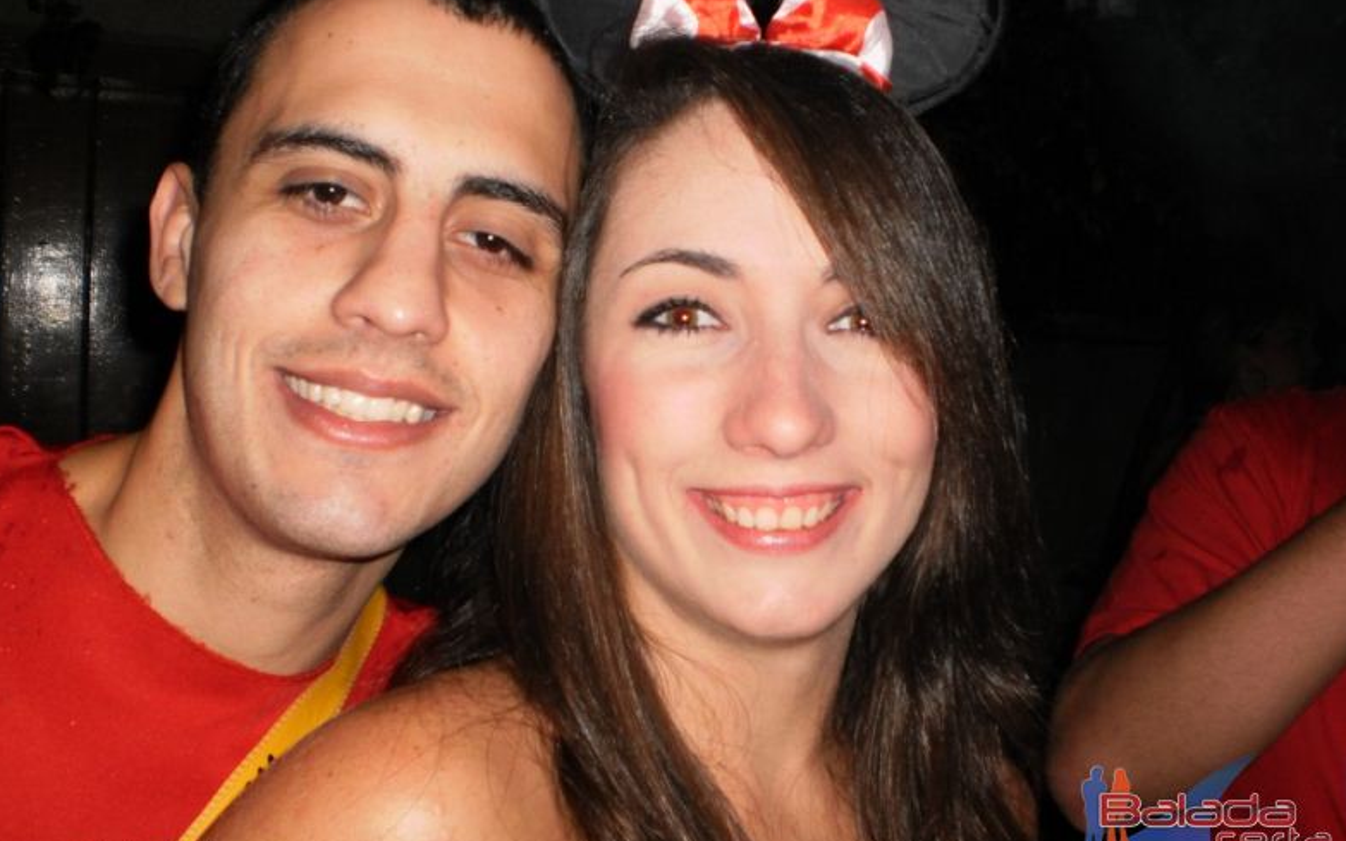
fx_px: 1430
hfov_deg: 50.4
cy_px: 378
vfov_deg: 32.7
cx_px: 672
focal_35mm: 39
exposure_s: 1/30
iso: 125
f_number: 3.1
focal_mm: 6.3
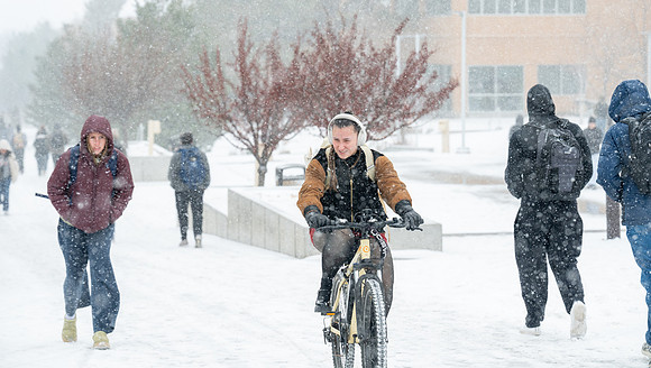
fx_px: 2079
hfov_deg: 17.8
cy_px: 151
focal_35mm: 120
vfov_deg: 10.1
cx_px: 326
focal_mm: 115
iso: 500
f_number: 5.6
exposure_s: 1/400
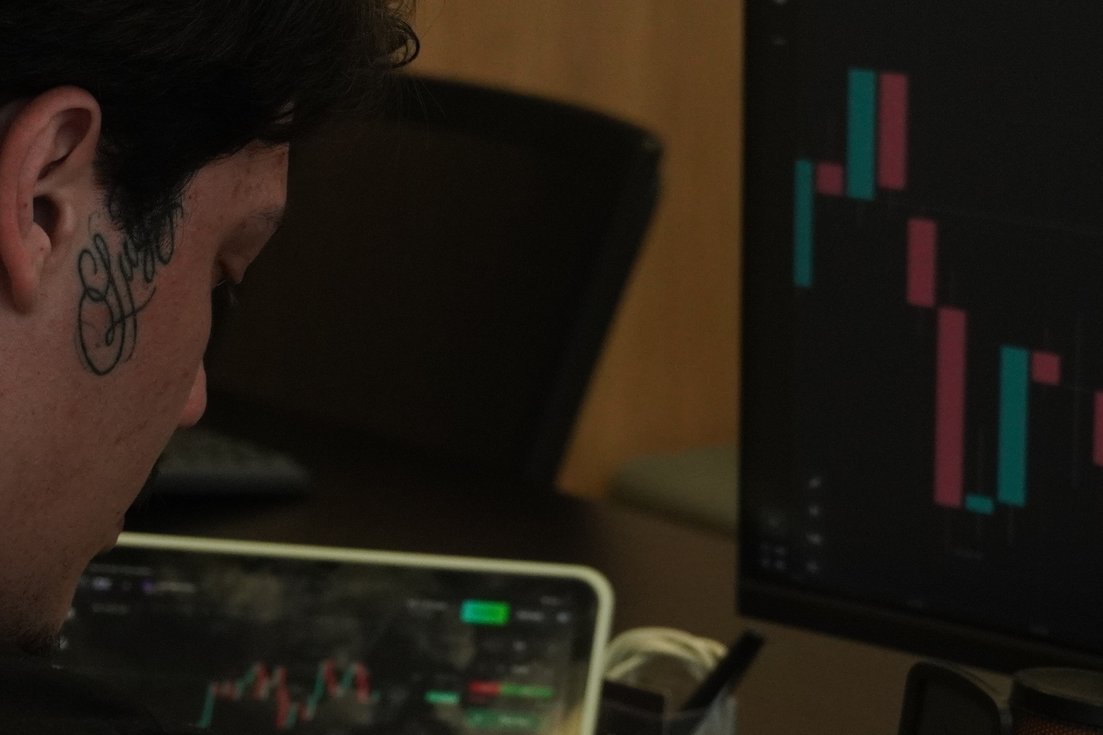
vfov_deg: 8.8
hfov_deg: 13.2
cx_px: 614
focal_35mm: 156
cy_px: 473
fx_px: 4779
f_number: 5.6
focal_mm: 50
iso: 1000
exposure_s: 1/400
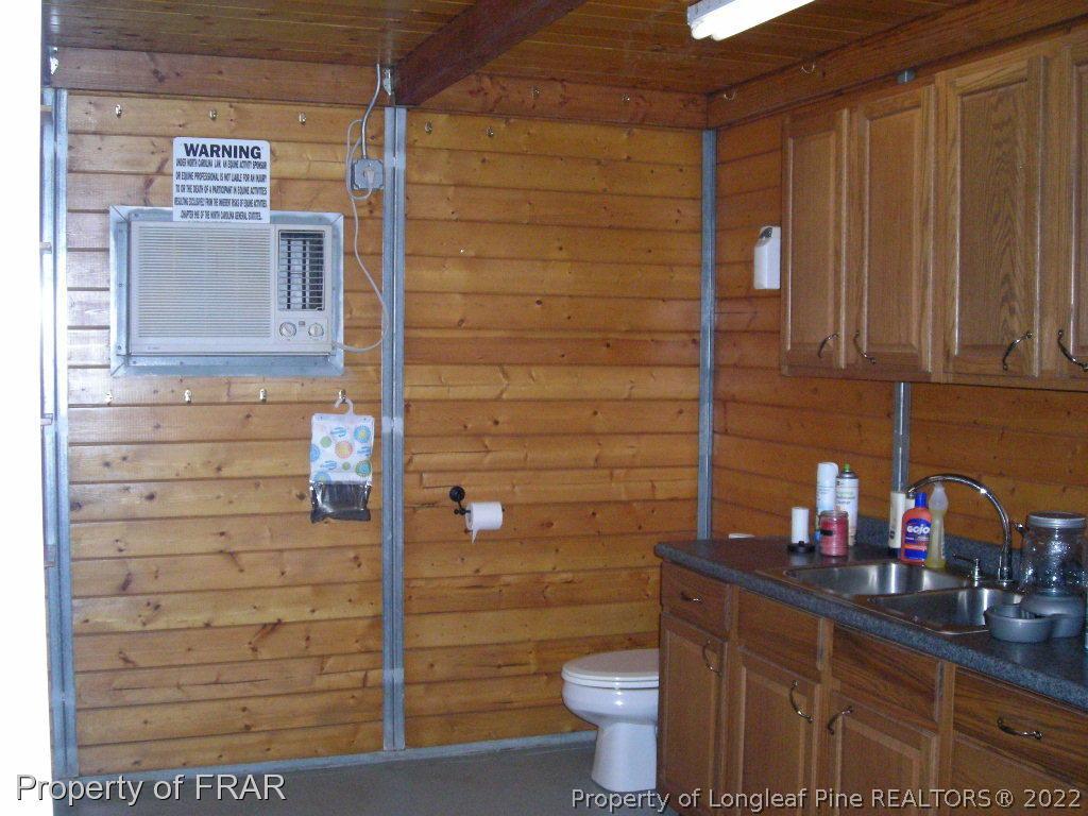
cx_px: 544
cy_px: 408
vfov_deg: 37.7
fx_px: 1194
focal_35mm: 38
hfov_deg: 49.0
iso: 341
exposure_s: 1/60
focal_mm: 6.3
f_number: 3.2
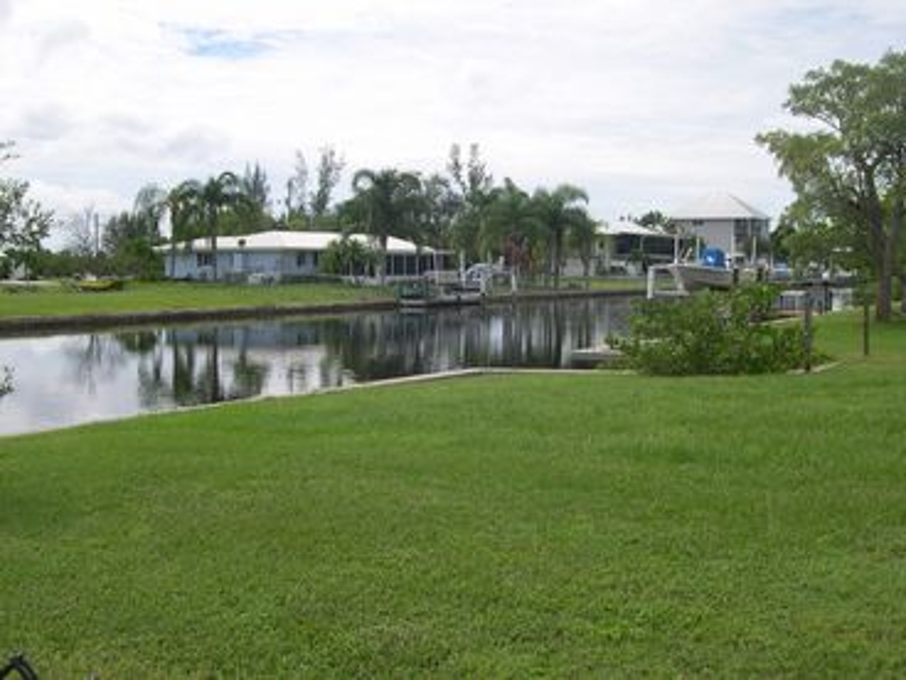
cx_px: 453
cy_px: 340
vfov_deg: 37.7
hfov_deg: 49.0
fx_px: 995
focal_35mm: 38
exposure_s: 1/210
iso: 100
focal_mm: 8
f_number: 7.6
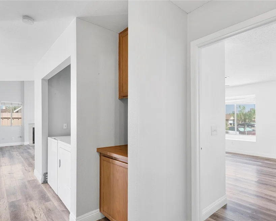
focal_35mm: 20
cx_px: 124
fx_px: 163
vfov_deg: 68.1
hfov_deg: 80.1
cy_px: 115
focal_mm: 17
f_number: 8
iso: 800
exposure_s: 1/6
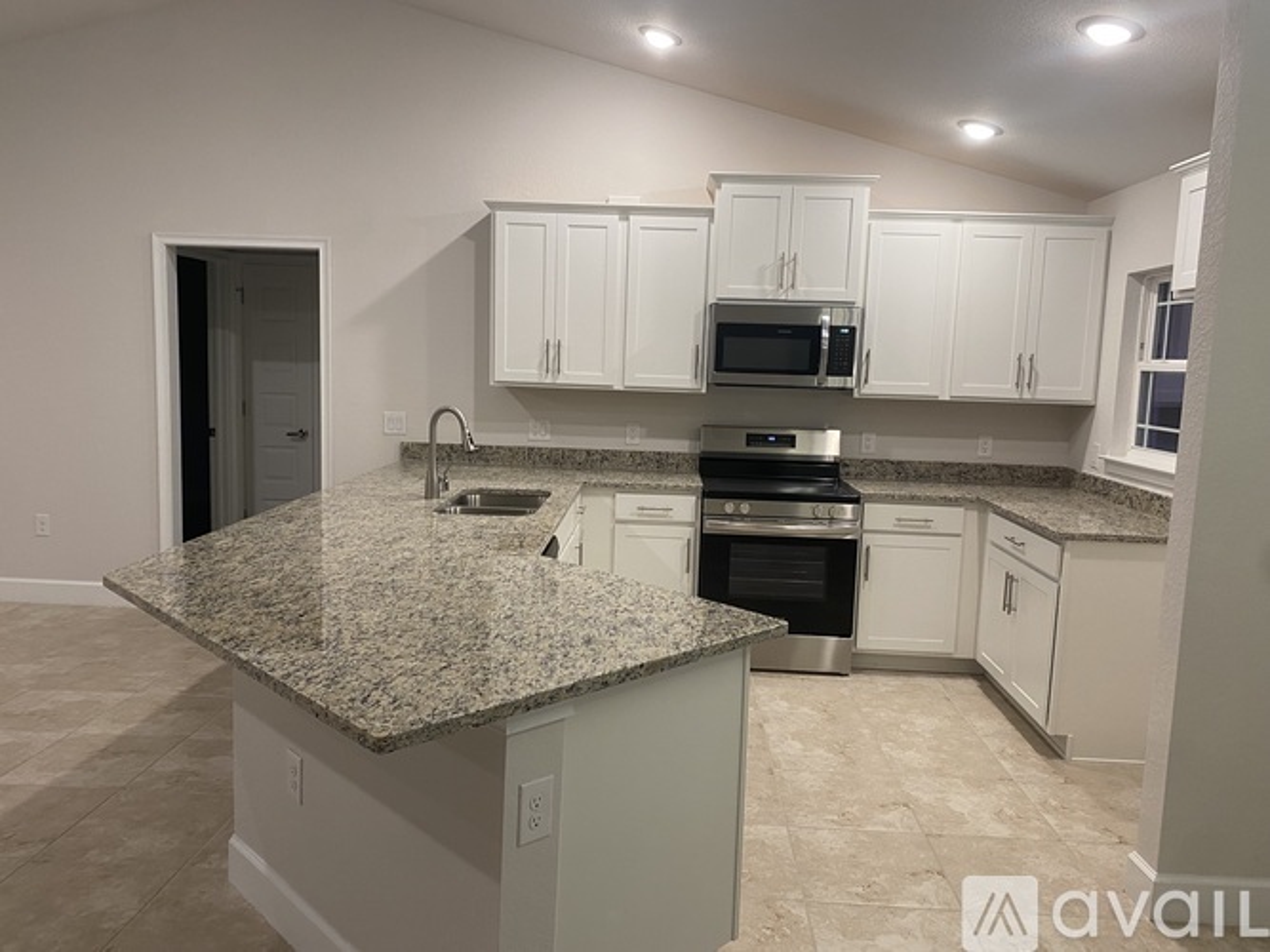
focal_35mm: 26
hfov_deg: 67.3
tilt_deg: -8.2
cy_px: 476
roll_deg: -2.1
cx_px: 635
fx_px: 954
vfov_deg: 53.0
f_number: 1.8
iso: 100
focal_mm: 4.25
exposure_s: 1/60
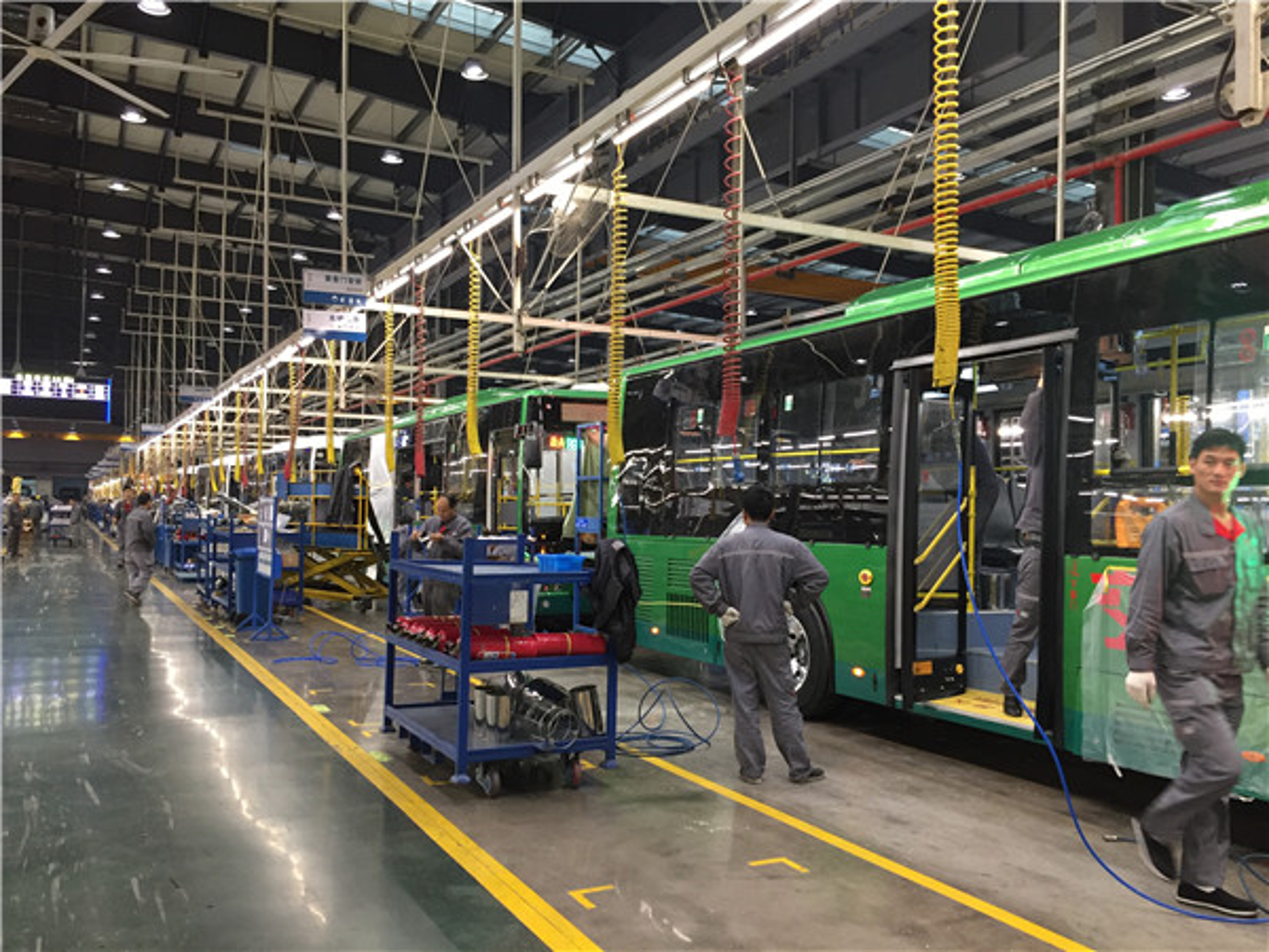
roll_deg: -1.9
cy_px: 476
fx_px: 1063
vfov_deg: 48.2
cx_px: 634
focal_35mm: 29
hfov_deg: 61.7
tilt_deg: +0.9
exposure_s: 1/33
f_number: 2.2
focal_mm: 4.15
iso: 160
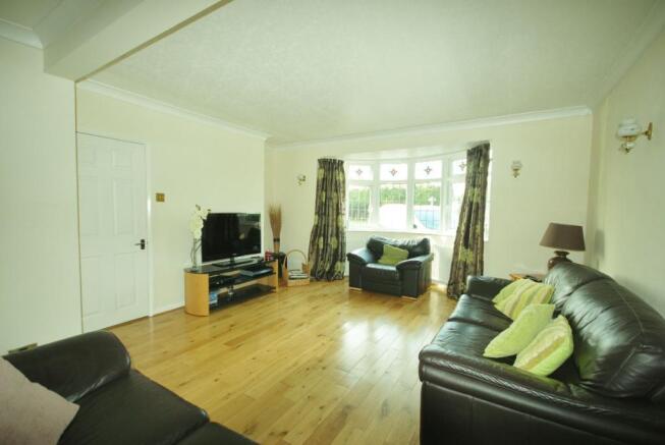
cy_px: 222
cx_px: 332
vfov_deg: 77.5
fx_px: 277
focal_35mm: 15
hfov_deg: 100.3
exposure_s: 1/60
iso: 200
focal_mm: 10
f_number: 4
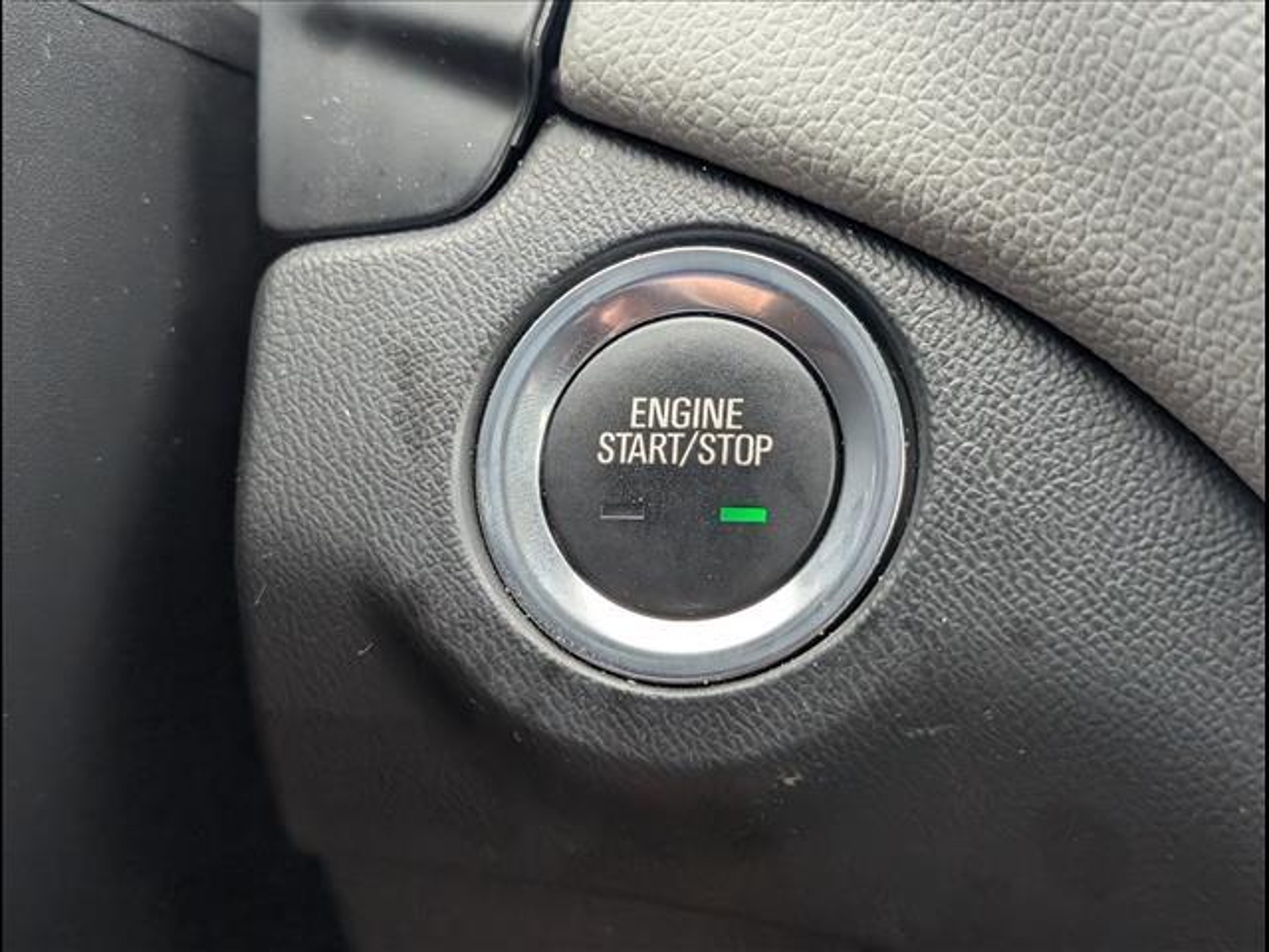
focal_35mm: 49
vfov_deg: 29.7
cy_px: 476
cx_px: 634
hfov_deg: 38.9
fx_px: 1796
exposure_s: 1/833
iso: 305
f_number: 1.68
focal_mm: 6.9
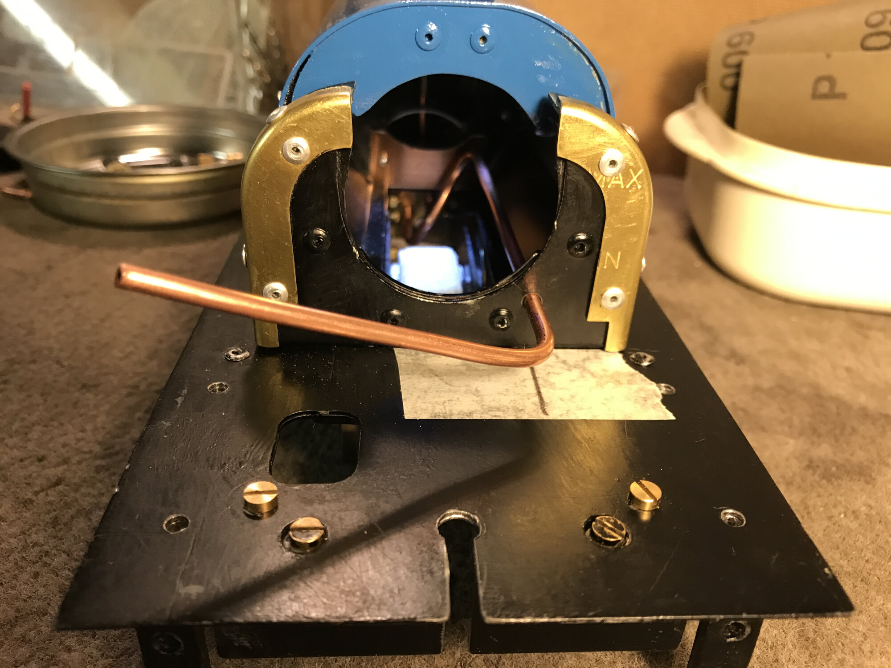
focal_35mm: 28
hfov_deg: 63.4
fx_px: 721
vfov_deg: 49.7
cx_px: 446
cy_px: 334
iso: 50
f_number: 1.8
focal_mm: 3.99
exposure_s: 1/17
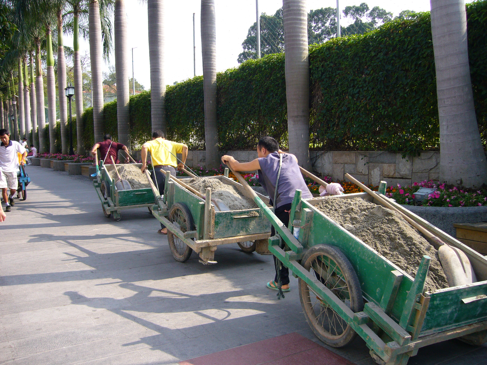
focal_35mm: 35
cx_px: 244
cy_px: 182
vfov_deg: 40.7
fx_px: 492
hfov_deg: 52.6
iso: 80
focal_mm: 5.8
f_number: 2.8
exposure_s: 1/400
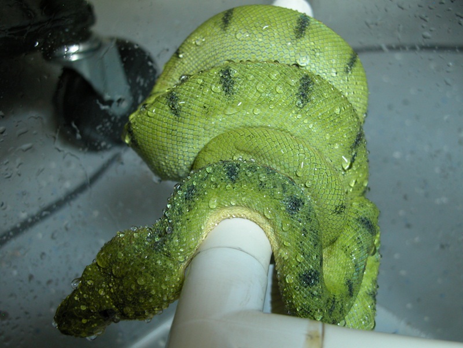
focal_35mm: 53
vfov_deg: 27.5
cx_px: 232
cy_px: 174
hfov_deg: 36.2
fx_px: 709
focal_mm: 13.7
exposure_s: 1/4.2
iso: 168
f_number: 3.1
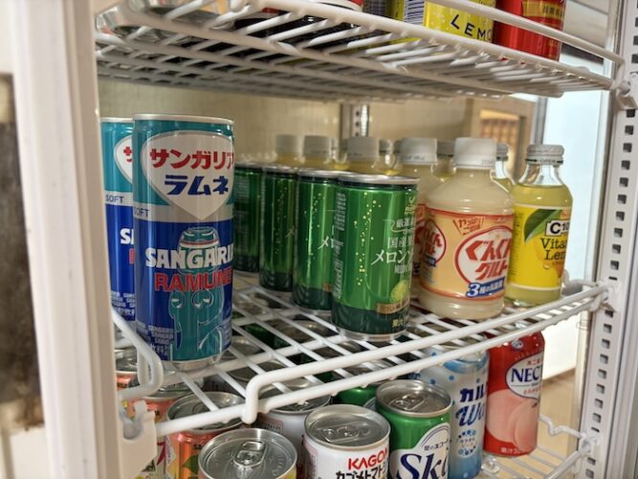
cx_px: 319
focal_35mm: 26
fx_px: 479
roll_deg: -0.5
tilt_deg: -9.5
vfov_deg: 53.0
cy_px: 240
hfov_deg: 67.3
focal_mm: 5.96
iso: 200
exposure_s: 1/50
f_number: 1.6
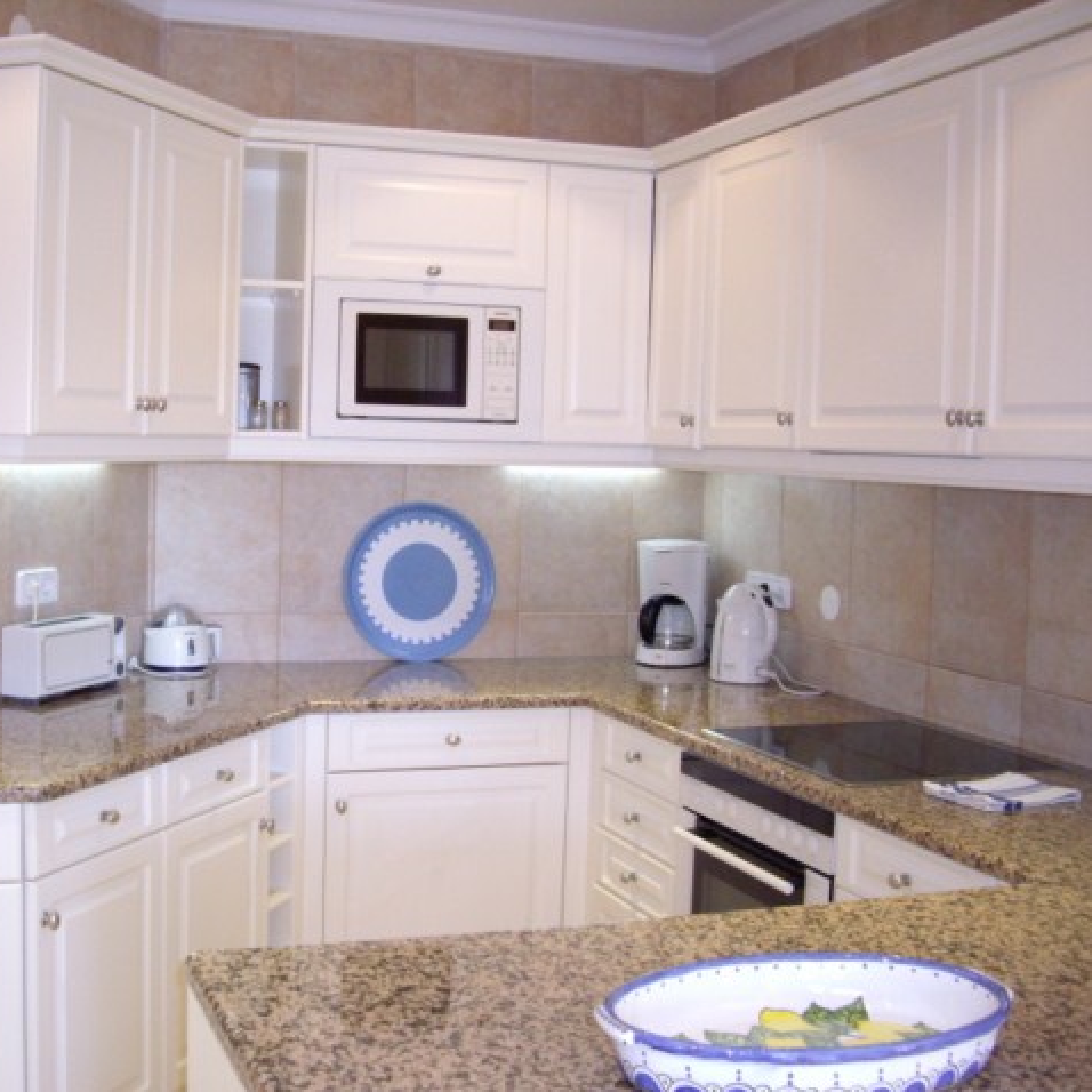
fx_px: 1606
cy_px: 546
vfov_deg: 37.6
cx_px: 404
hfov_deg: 37.3
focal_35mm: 45
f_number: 2.8
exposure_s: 1/60
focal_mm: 7.9
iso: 400
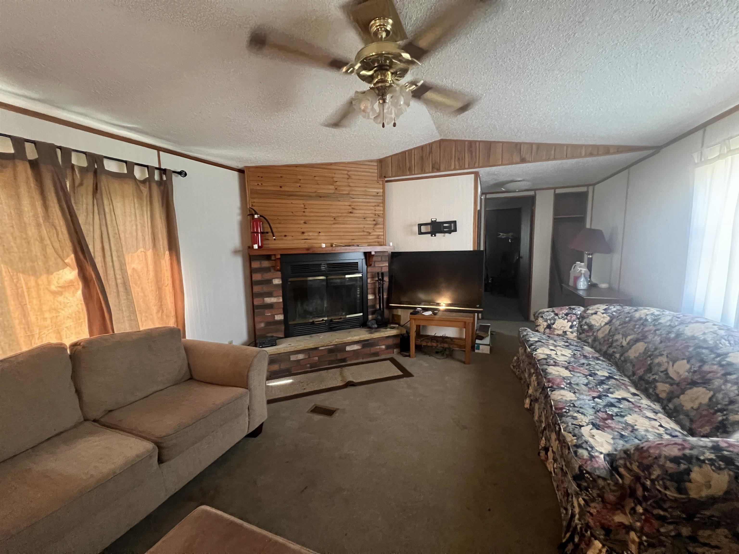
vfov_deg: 89.9
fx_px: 278
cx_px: 370
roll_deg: +1.3
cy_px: 277
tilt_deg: -6.6
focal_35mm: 13
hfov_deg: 106.2
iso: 1000
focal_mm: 1.57
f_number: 1.8
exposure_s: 1/60
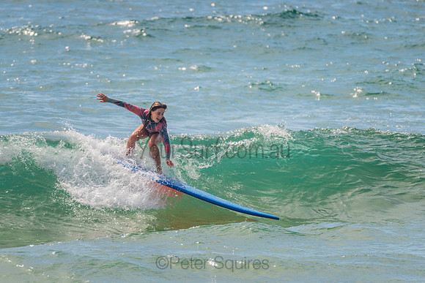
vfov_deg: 2.2
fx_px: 7242
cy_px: 156
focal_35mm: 613
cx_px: 164
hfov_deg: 3.4
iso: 220
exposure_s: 1/640
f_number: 5.6
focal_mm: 500
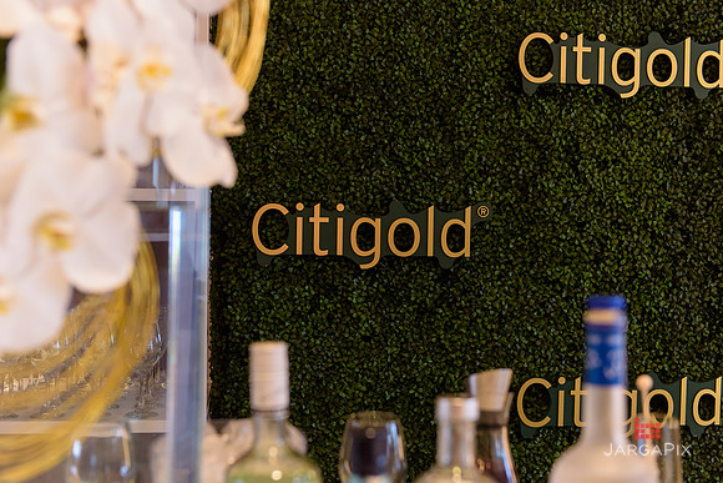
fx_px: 1004
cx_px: 362
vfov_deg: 27.0
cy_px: 242
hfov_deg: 39.6
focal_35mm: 50
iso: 1600
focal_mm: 50
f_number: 3.2
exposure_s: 1/125
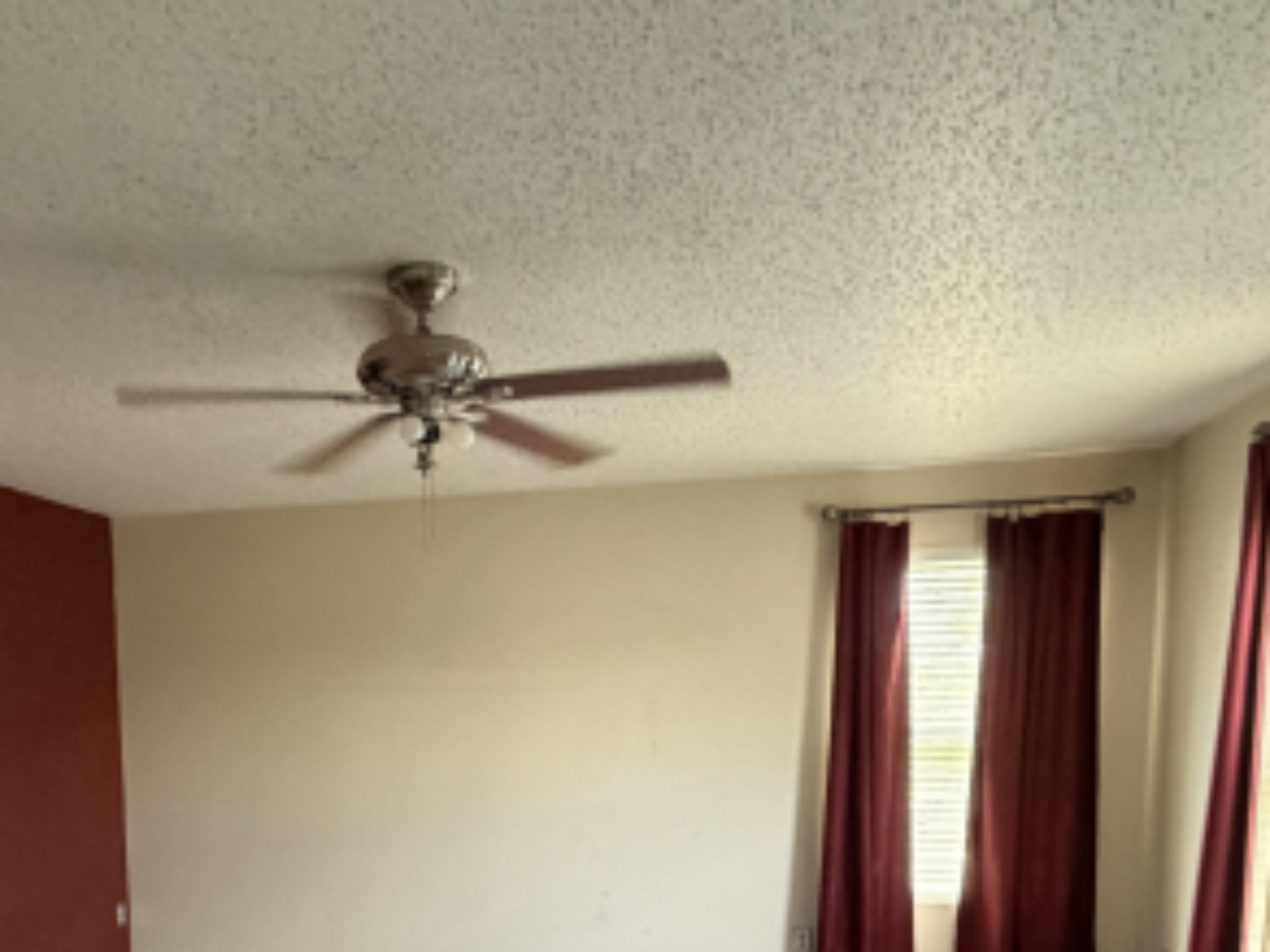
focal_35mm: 32
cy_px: 861
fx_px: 1174
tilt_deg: -6.1
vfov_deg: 40.7
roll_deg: +0.2
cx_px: 428
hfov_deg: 55.7
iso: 320
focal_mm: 2.22
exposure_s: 1/60
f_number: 2.2
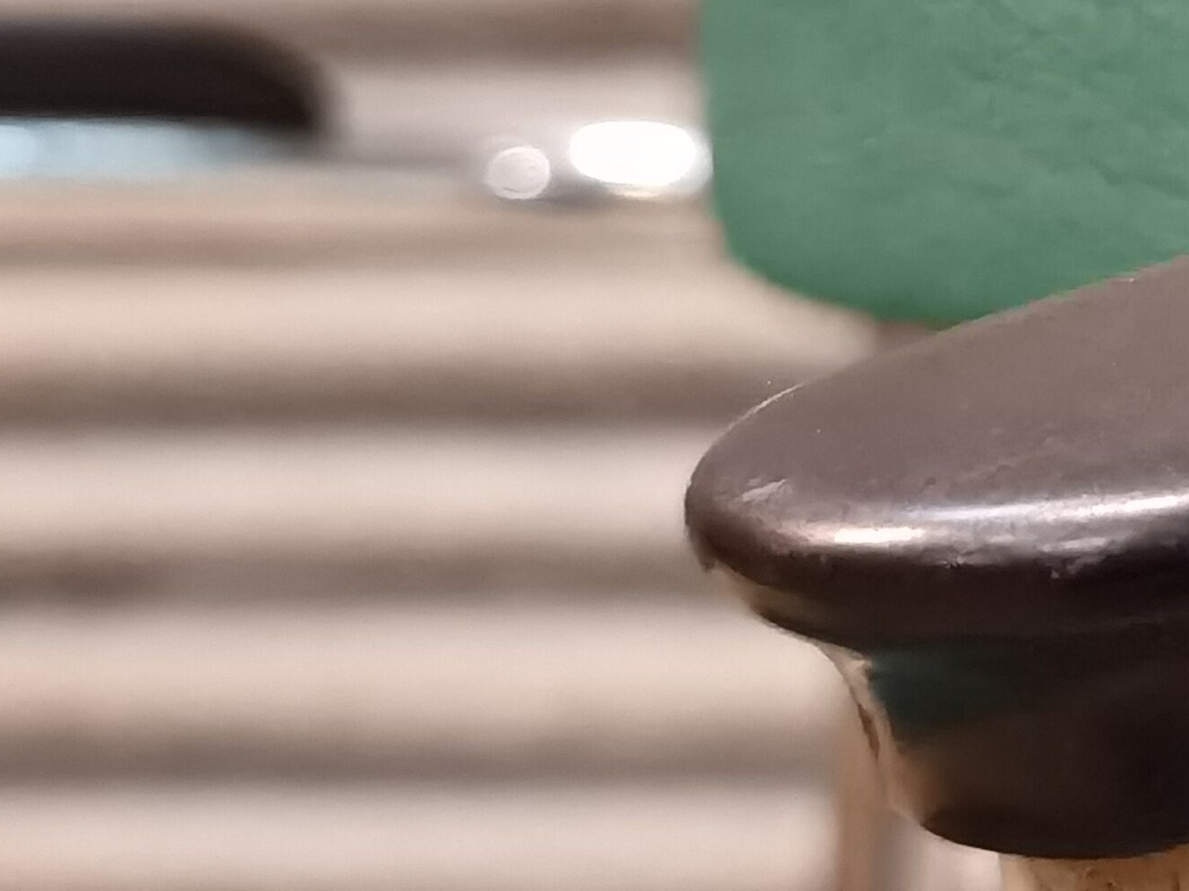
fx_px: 3813
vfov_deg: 13.2
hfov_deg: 16.2
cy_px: 97
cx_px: 1799
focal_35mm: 111
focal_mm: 6.71
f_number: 1.9
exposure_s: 1/20
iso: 1600
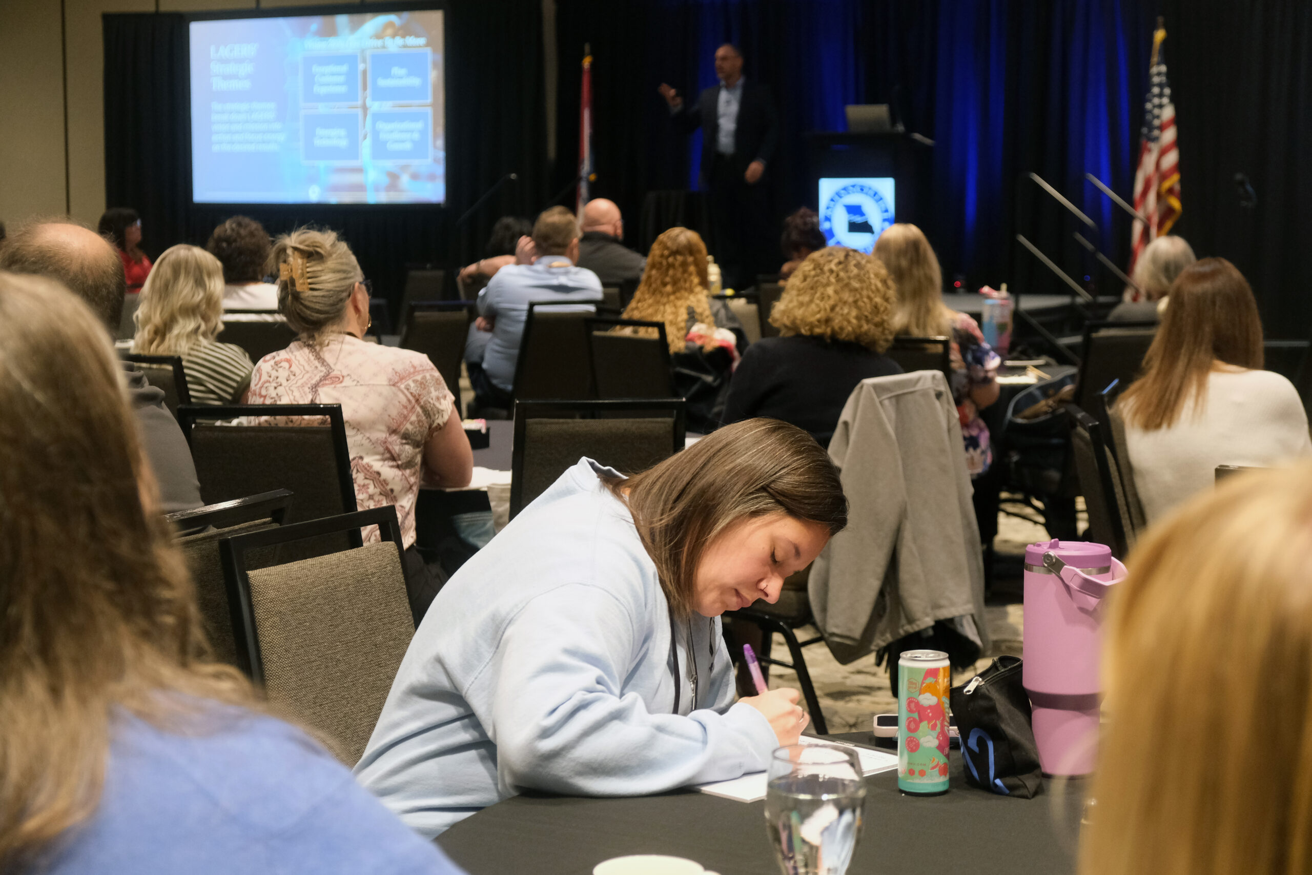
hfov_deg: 30.1
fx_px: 2442
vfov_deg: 20.3
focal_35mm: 67
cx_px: 656
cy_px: 438
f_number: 4
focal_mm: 44.4
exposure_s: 1/60
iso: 2500
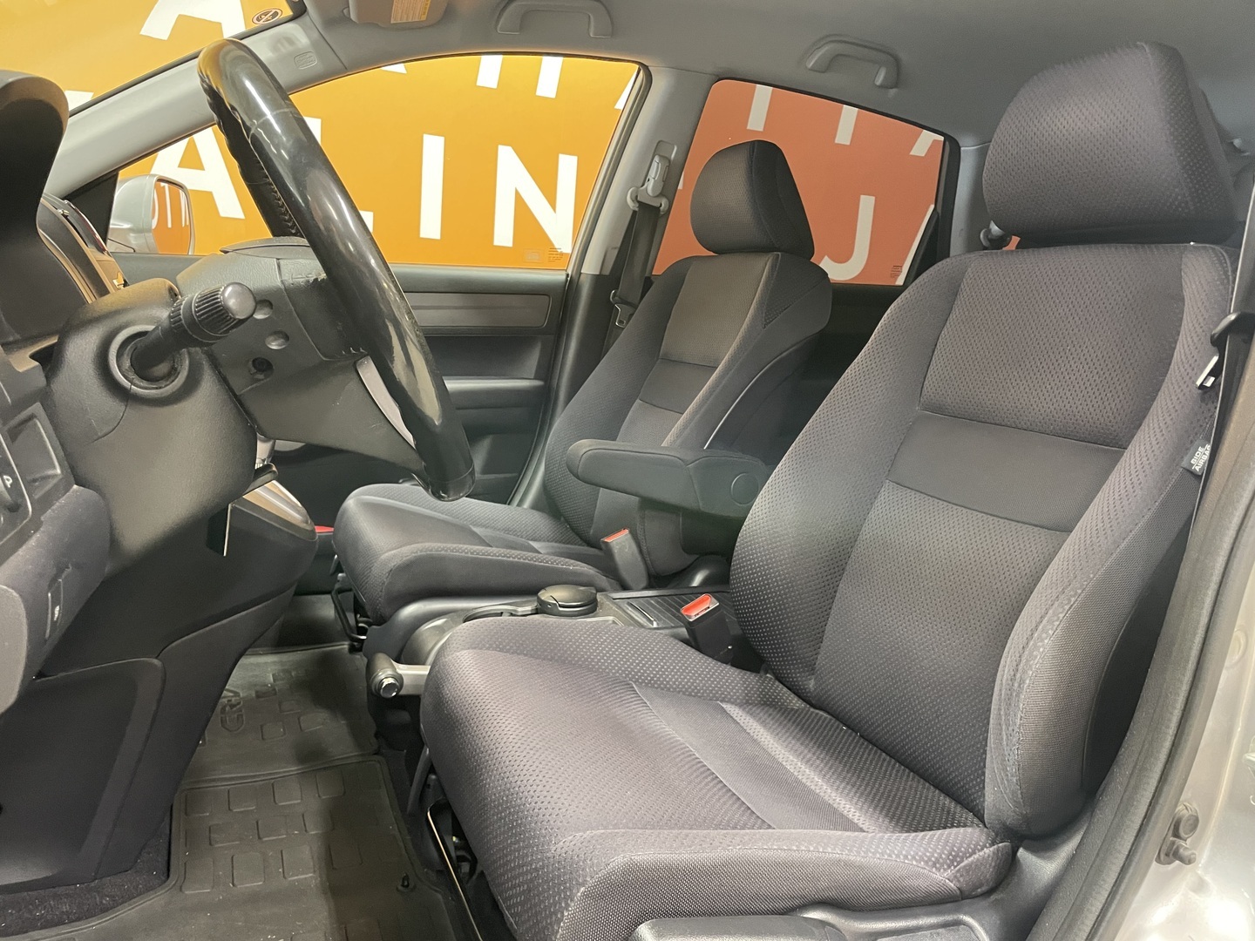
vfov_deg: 53.1
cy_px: 470
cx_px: 628
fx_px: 943
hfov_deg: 67.3
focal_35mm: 26
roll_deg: -4.3
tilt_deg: -6.8
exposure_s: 1/33
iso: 400
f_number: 1.6
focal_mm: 4.2
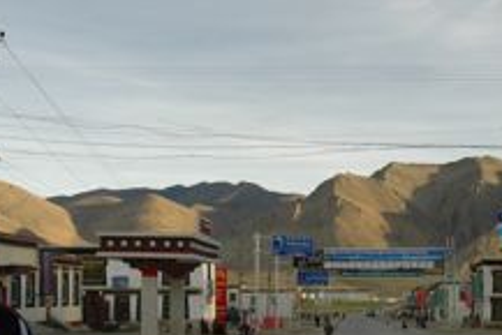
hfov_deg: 23.9
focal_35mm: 84
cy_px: 268
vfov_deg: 16.2
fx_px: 1173
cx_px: 382
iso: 400
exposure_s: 1/100
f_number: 5.6
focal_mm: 27
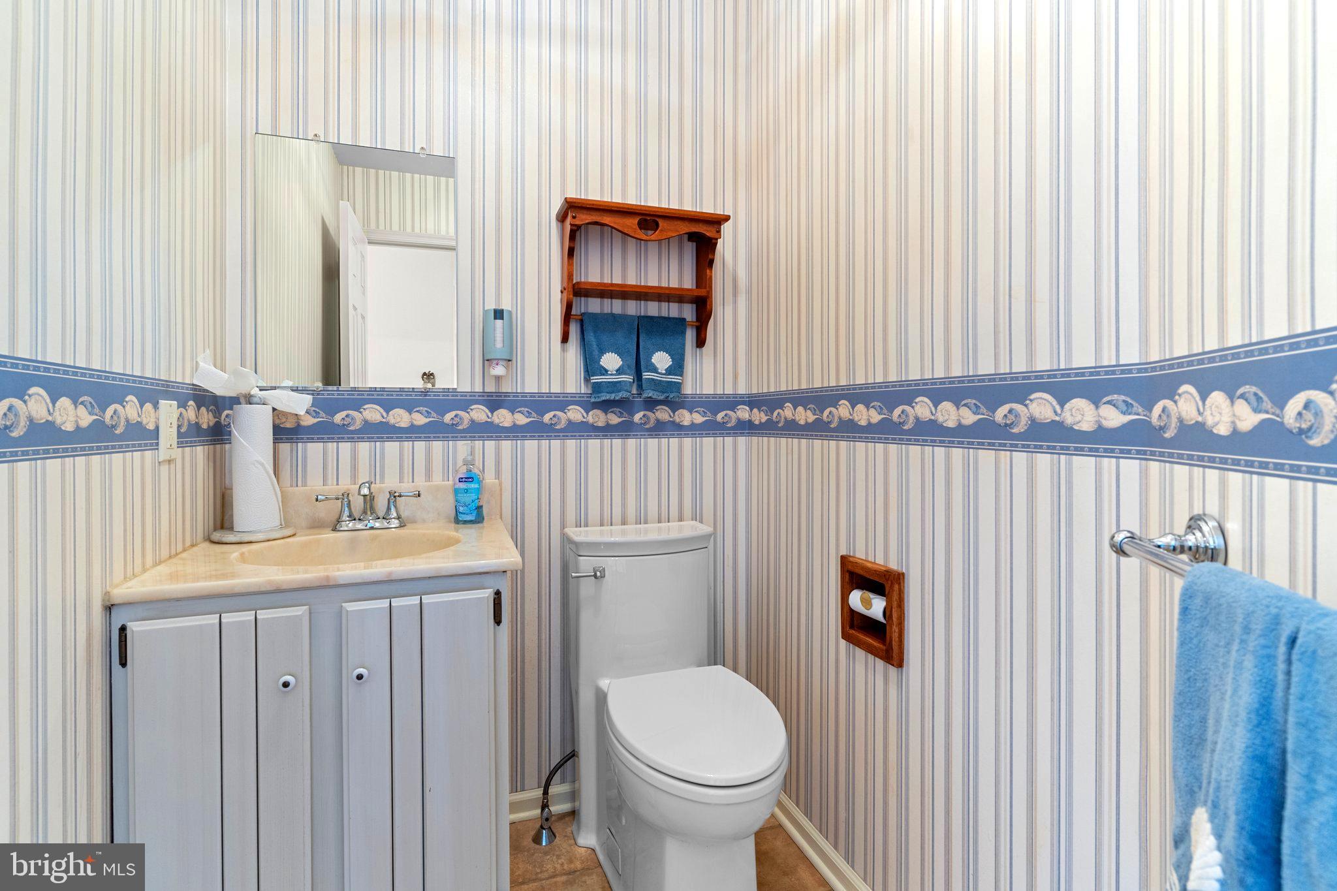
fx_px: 631
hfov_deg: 93.3
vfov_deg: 70.4
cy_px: 446
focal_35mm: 17
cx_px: 668
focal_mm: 17
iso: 500
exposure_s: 1/2.5
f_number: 8
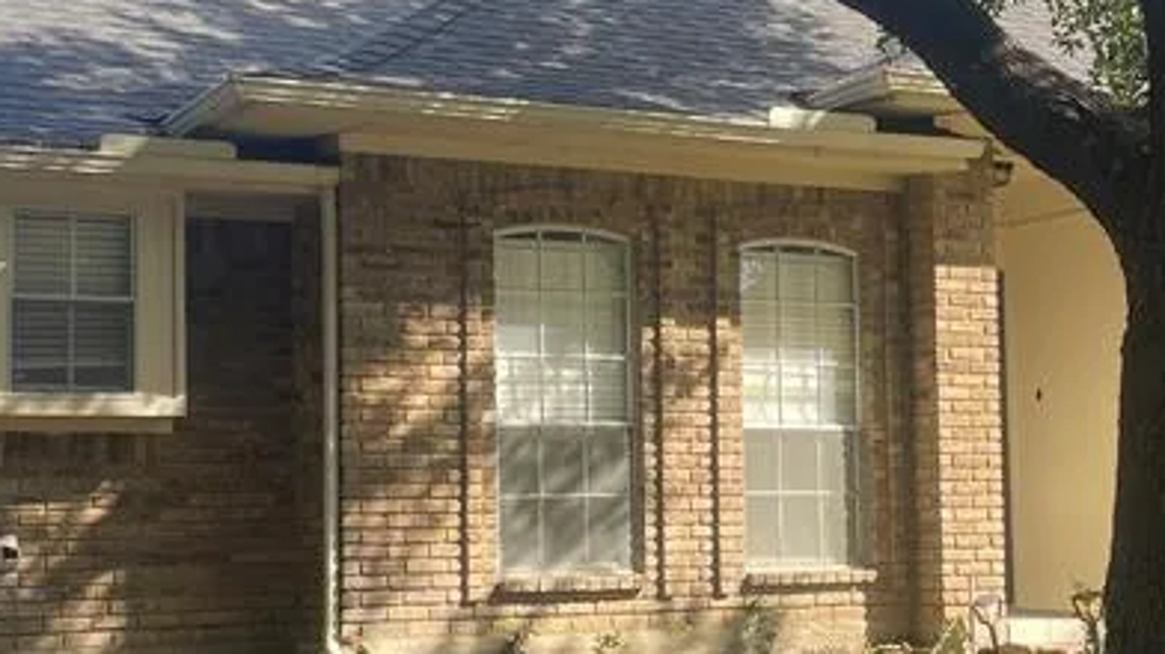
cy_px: 395
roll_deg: +1.9
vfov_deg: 16.3
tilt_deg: +4.3
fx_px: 2285
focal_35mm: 74
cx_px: 791
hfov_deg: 28.4
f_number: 1.6
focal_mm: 4.2
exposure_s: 1/602
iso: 32
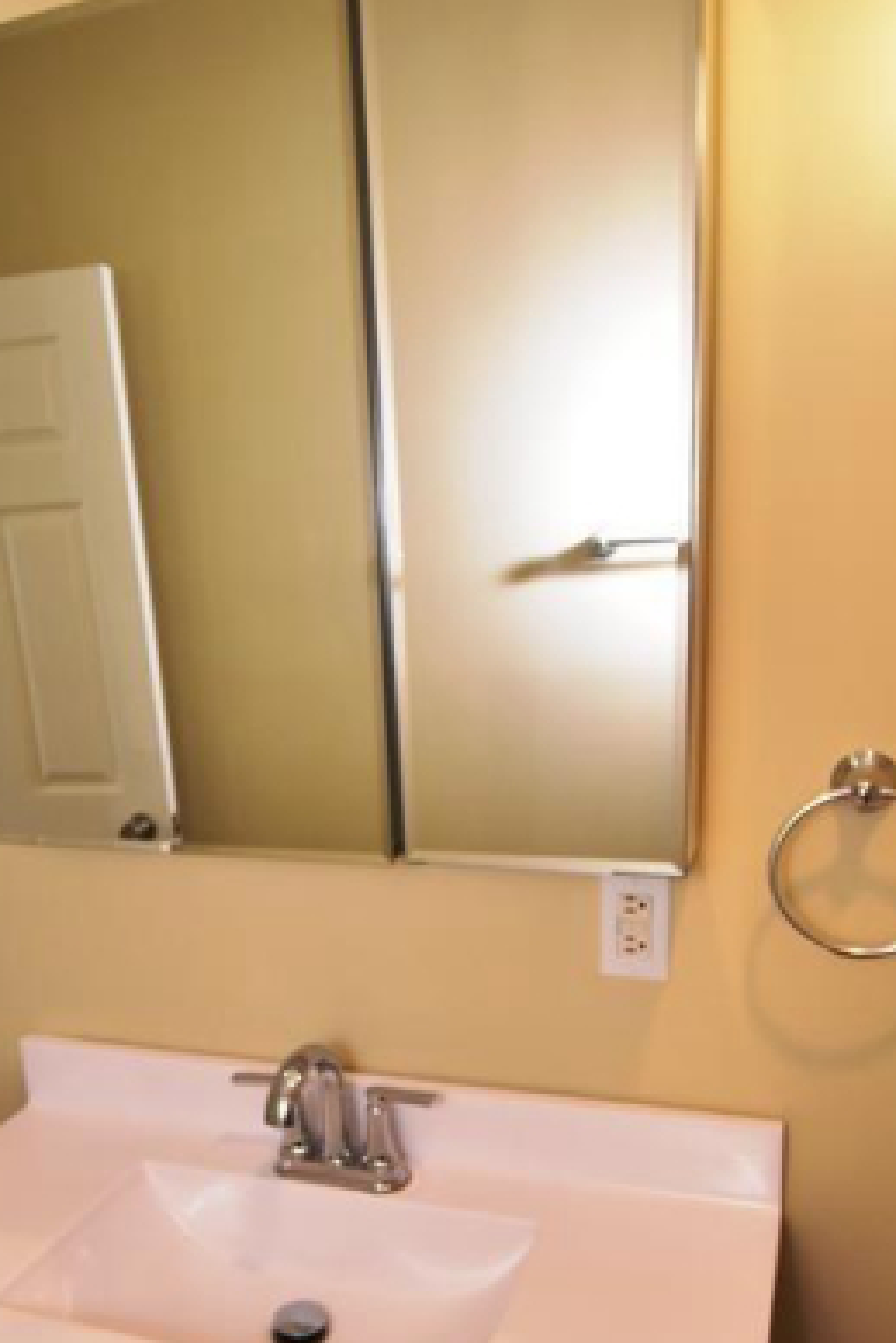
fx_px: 1082
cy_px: 886
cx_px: 381
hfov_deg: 44.9
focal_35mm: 29
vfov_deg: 62.2
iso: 800
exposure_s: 1/100
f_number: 5
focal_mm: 10
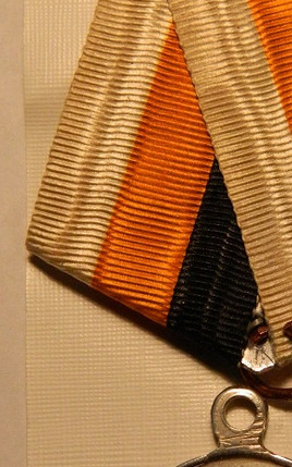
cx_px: 275
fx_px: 1185
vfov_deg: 22.2
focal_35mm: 93
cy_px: 334
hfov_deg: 13.9
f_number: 3.6
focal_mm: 8.4
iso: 400
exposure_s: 1/125
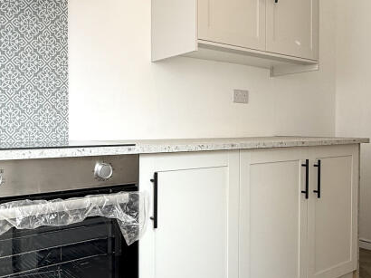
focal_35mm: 35
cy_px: 138
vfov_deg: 40.7
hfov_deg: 52.2
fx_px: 375
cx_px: 142
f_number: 2.2
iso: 50
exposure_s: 1/100
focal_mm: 2.22
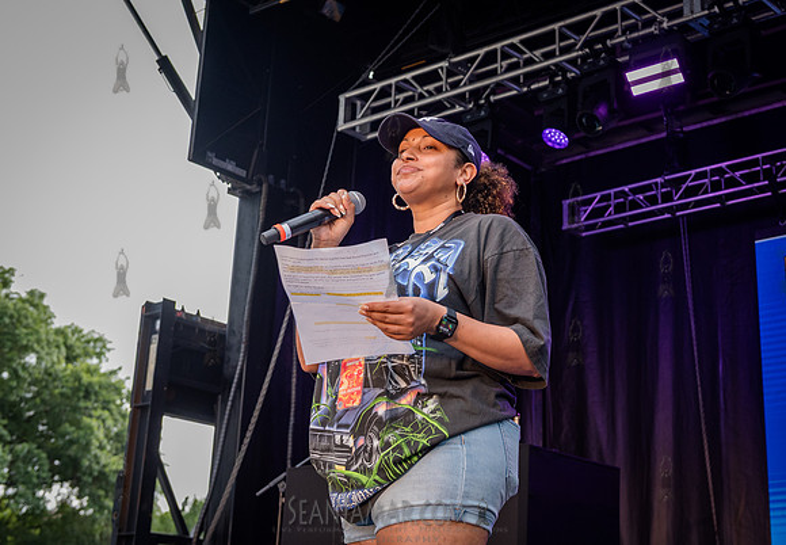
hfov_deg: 33.2
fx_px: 1309
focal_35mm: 59
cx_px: 507
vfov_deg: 23.4
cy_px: 206
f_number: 4.5
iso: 1000
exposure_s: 1/500
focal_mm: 45
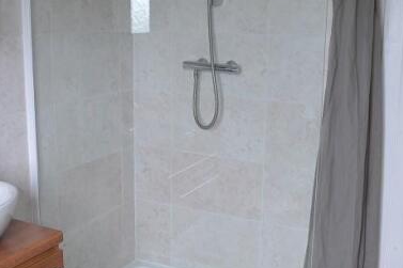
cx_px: 195
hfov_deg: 41.9
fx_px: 526
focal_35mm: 47
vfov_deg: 28.6
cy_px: 114
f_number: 4
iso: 400
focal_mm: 18
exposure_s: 1/60
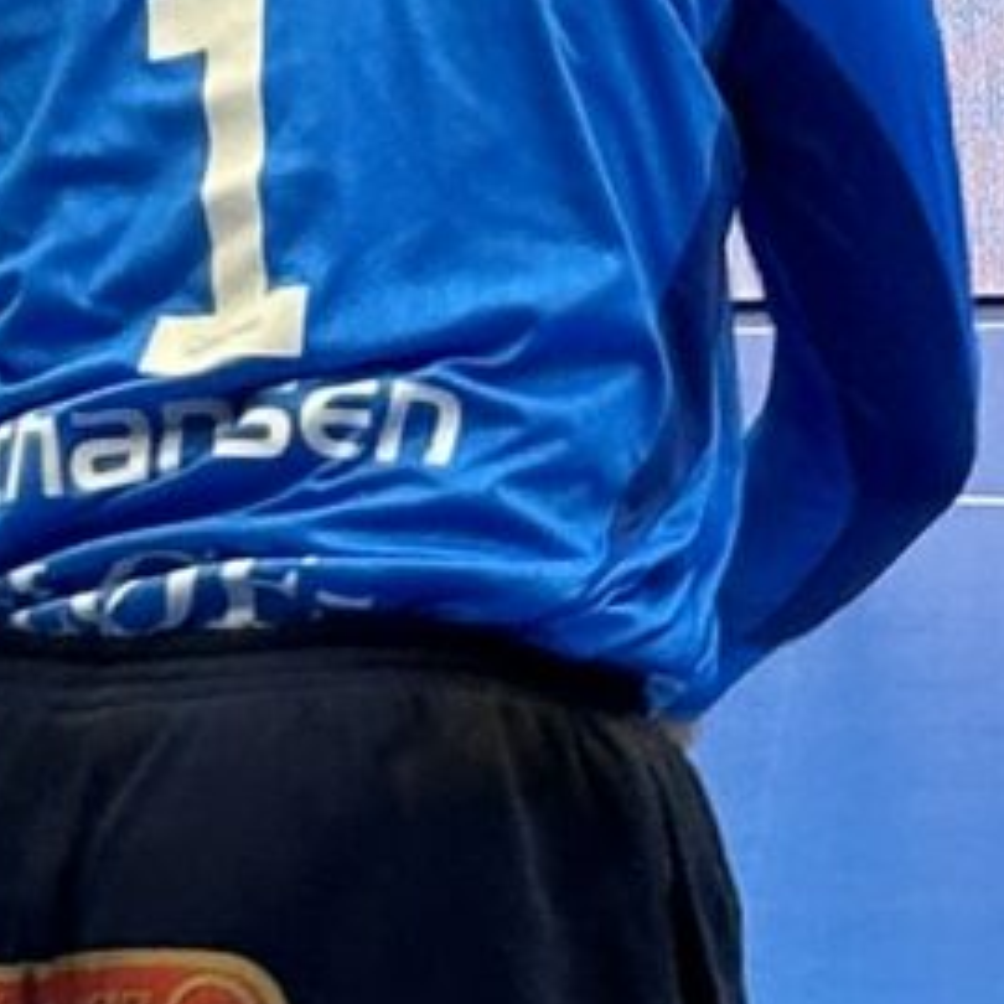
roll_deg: +1.3
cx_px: 1432
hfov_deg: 4.3
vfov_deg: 4.3
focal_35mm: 402
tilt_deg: -1.4
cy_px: -424
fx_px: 13191
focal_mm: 6.86
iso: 80
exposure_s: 1/93
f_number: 1.78
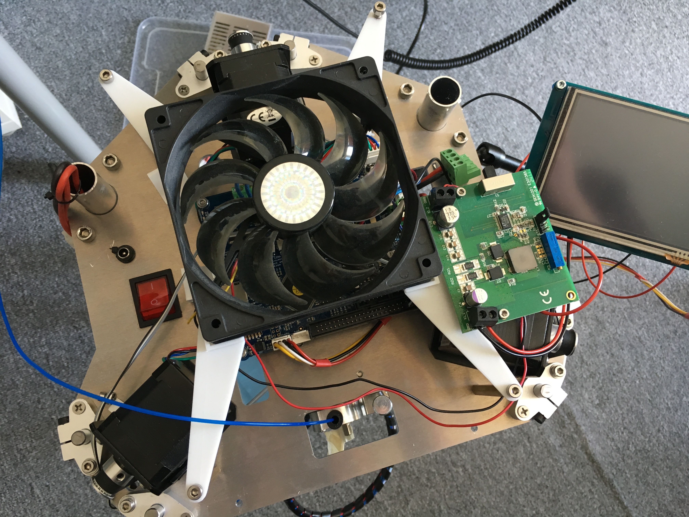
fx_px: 577
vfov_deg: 48.2
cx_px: 344
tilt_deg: -77.7
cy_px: 258
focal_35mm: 29
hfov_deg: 61.7
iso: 100
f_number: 2.2
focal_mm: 4.15
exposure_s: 1/33
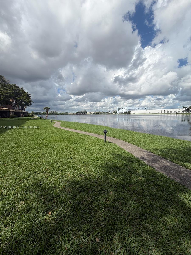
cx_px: 96
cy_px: 128
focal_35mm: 14
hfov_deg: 85.7
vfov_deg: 102.1
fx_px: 103
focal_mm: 2.22
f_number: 2.2
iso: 20
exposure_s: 1/1368
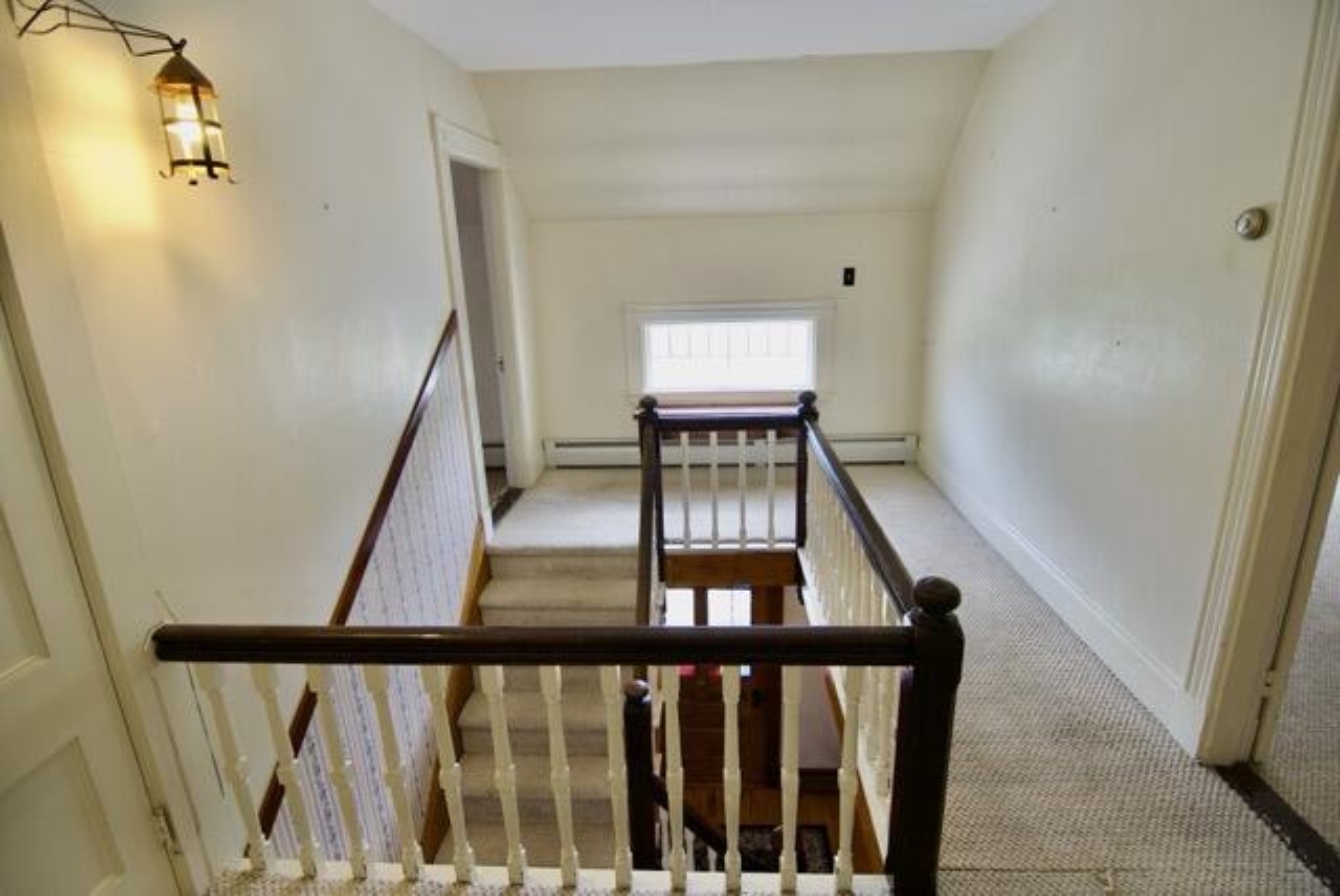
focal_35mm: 16
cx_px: 670
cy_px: 448
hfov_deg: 94.9
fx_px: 615
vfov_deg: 72.2
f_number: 2.8
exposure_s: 1/30
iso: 200
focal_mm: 11
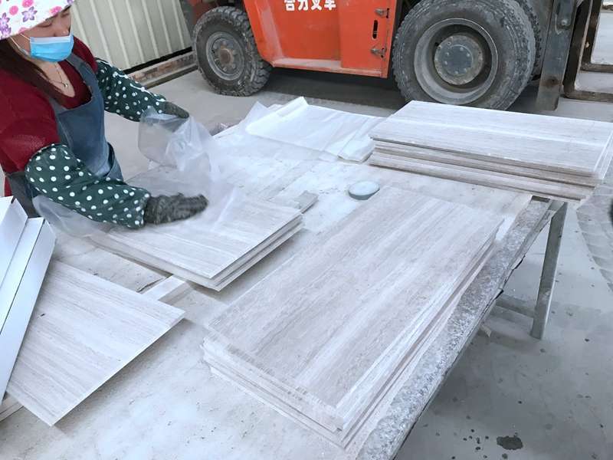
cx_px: 306
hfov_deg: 63.4
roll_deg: +6.6
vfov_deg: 49.7
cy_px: 230
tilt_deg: -32.0
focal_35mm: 28
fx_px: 496
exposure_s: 1/25
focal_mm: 3.99
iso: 40
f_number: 1.8
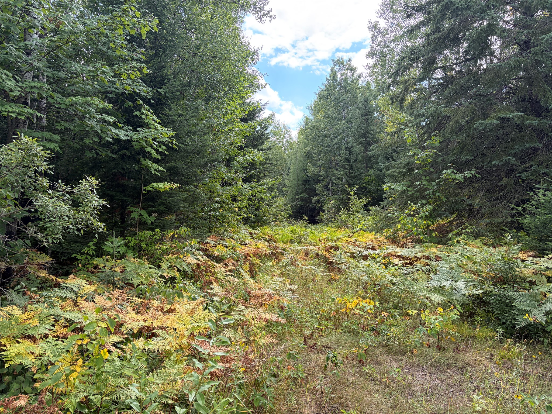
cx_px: 276
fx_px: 415
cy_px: 207
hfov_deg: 67.3
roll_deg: +0.1
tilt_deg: -1.9
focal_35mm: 26
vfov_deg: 53.1
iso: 64
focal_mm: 5.96
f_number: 1.6
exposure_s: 1/511
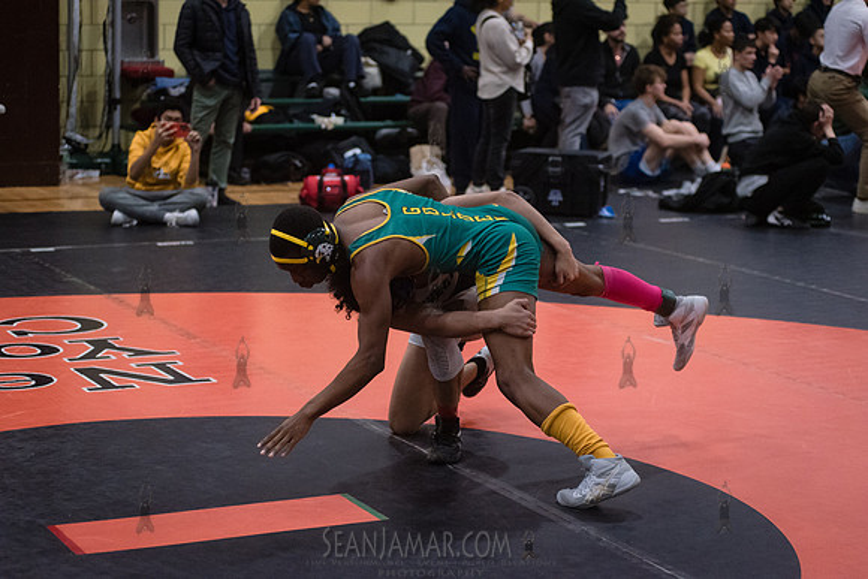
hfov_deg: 25.4
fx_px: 1929
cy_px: 290
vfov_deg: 17.1
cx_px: 434
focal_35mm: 80
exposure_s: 1/640
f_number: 3.5
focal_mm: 80
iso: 8000
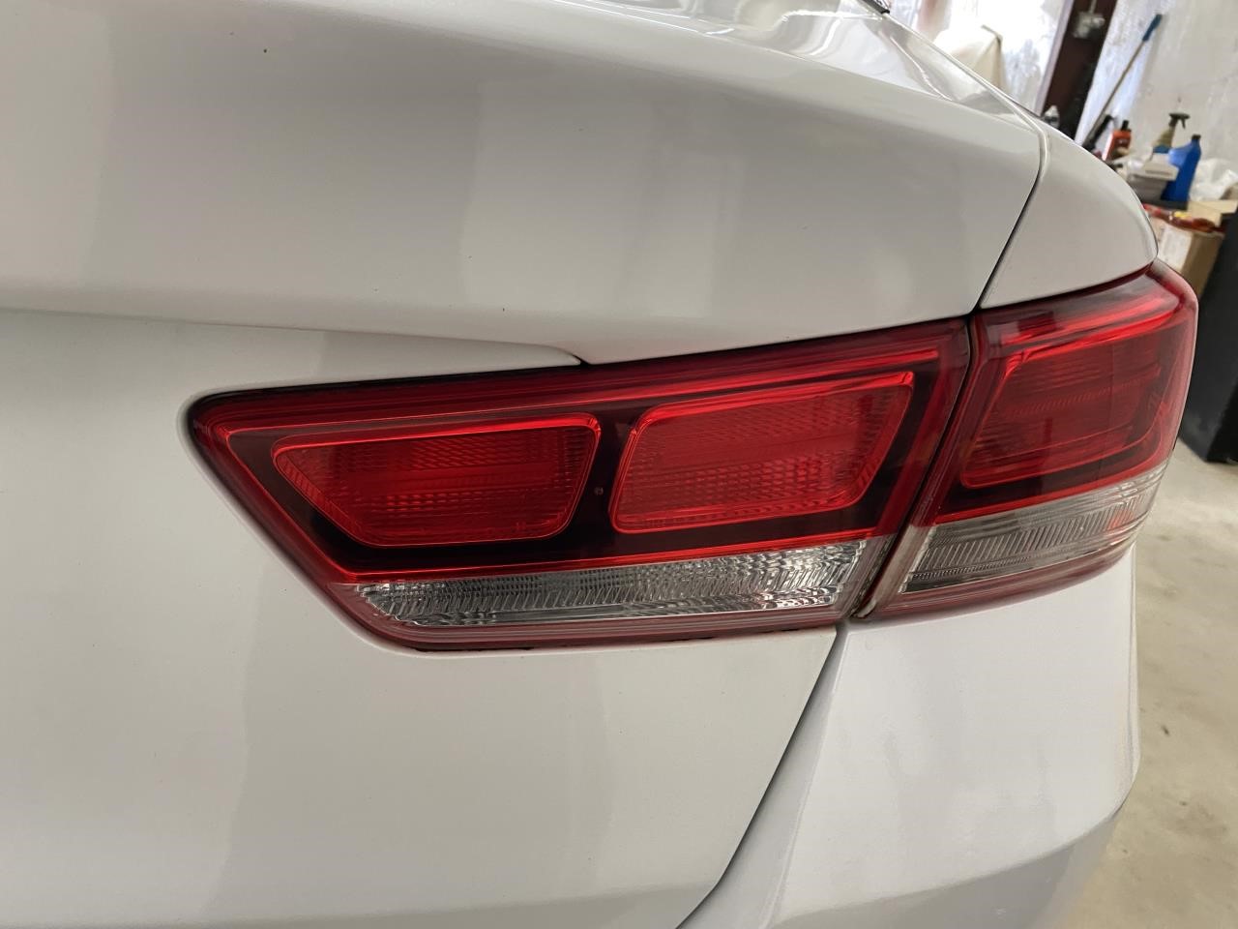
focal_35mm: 26
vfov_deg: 53.1
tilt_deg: -23.5
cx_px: 619
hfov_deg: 67.3
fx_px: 930
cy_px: 464
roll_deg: -6.1
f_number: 1.8
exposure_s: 1/60
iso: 250
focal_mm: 4.25
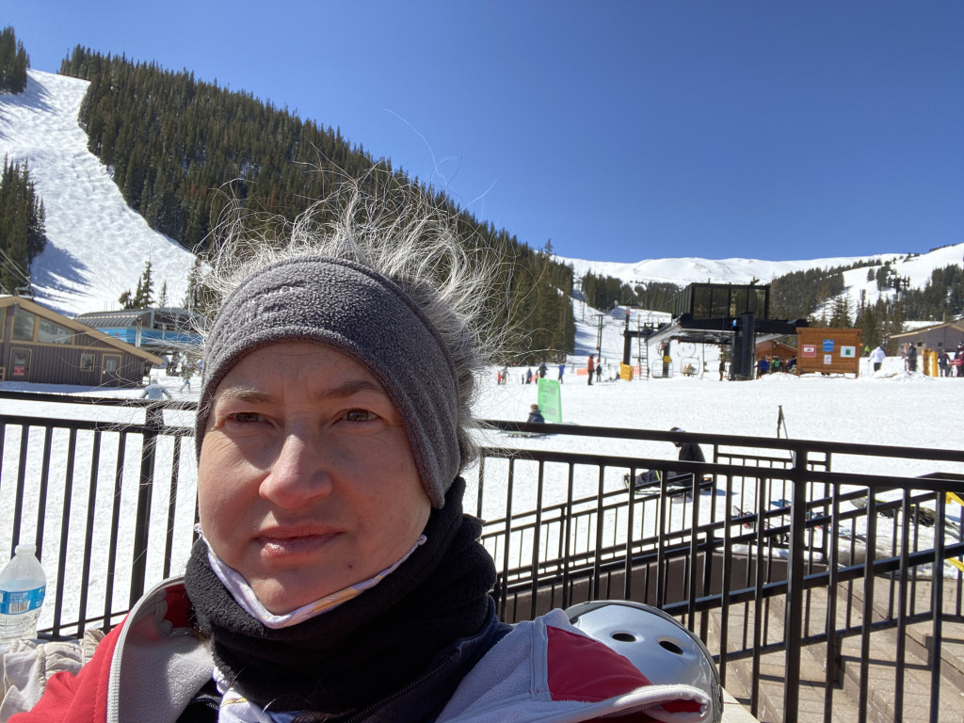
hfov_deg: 73.9
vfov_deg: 58.9
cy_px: 362
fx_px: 641
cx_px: 482
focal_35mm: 23
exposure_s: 1/684
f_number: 2.2
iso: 25
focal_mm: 2.71
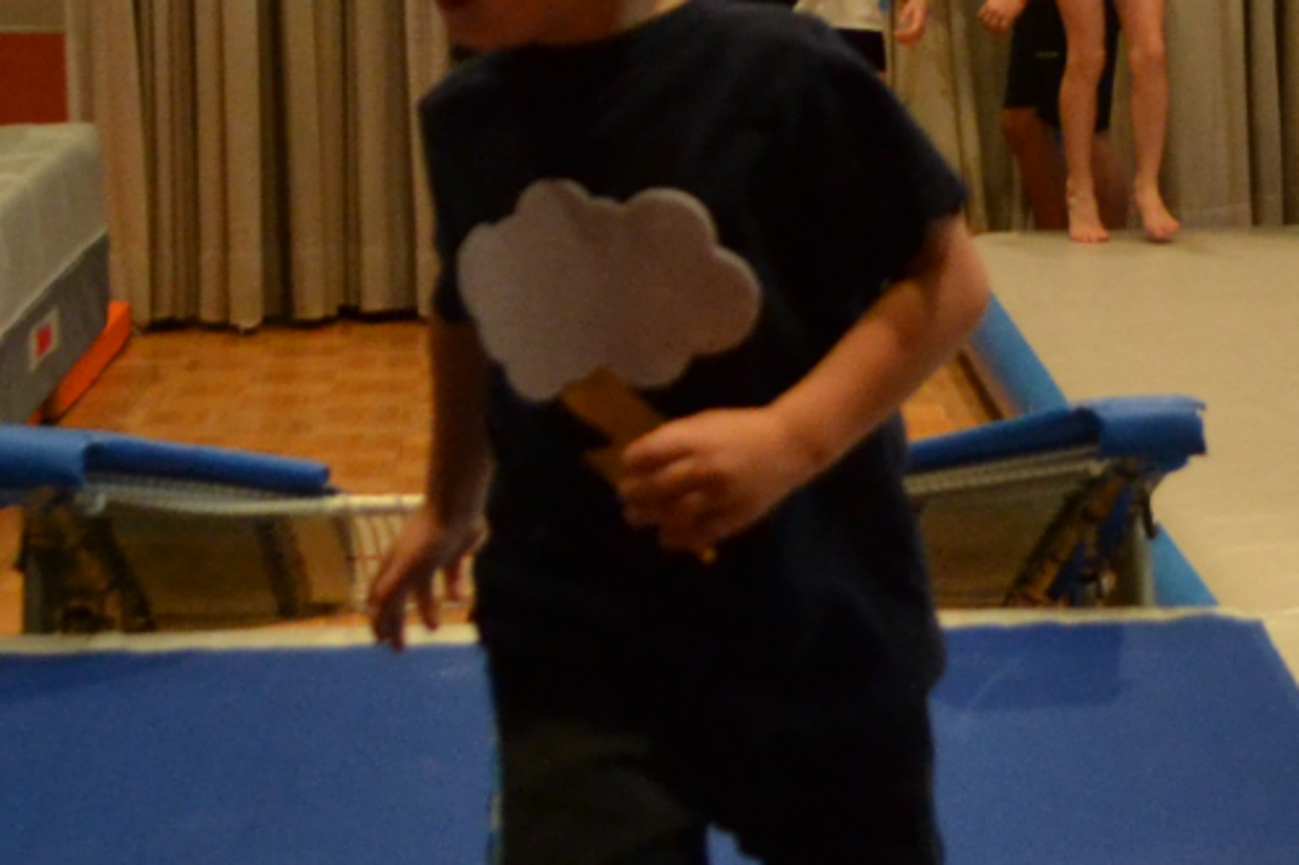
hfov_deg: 15.0
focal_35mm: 136
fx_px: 4905
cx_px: 1048
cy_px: -255
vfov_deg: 9.9
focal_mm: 22
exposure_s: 1/500
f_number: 4
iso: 1250
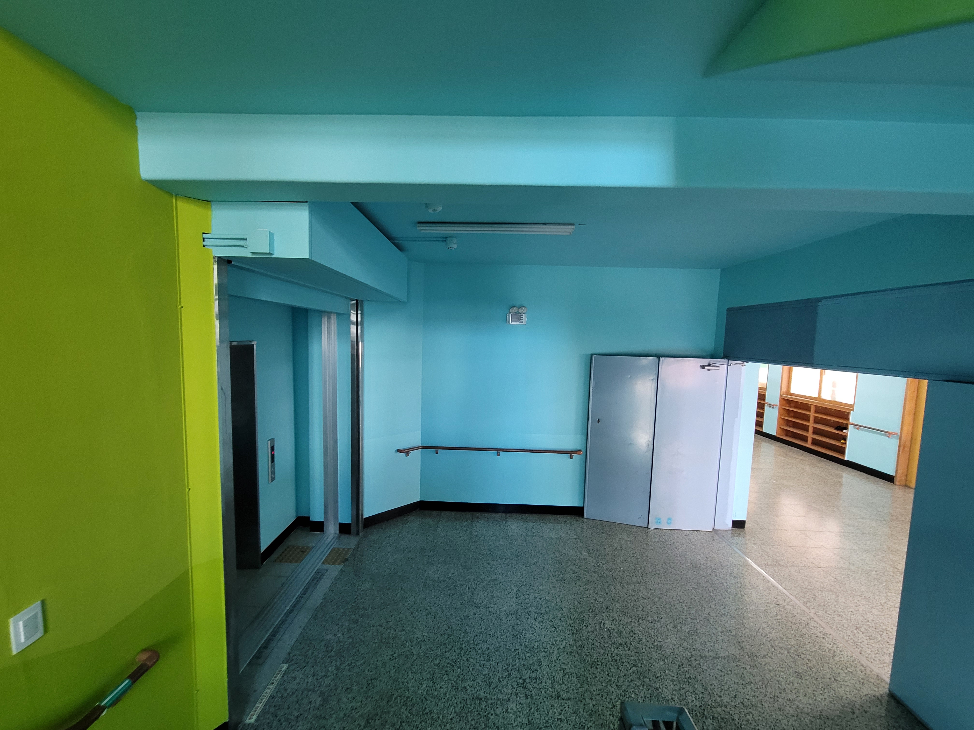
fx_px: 366
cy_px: 365
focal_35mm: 13
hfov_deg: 106.2
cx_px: 487
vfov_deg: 89.9
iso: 400
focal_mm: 2.2
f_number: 2.2
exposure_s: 1/30
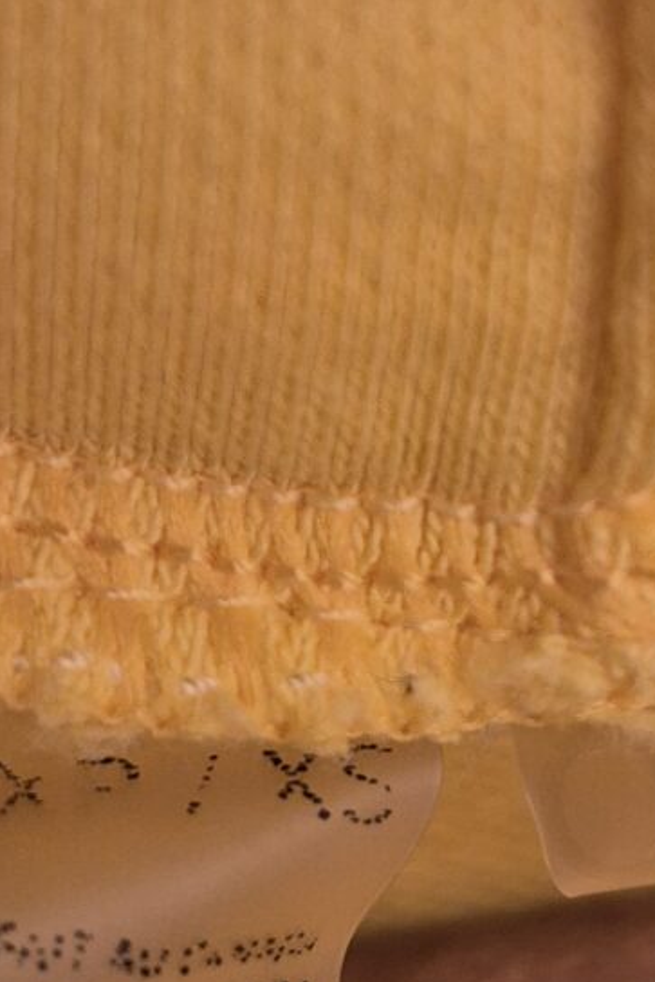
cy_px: 428
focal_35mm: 90
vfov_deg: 22.6
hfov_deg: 15.1
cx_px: 534
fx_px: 2454
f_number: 1.8
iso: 320
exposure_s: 1/120
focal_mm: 5.4
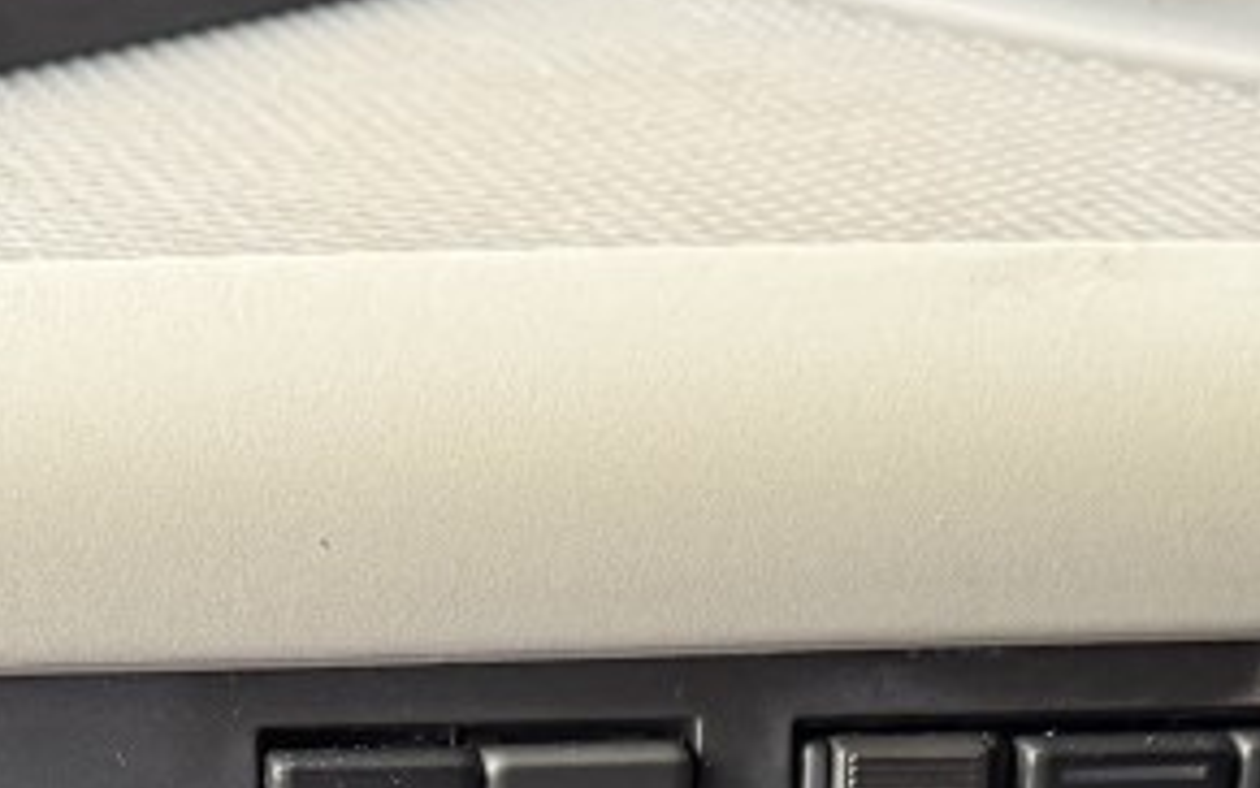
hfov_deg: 16.1
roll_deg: -2.0
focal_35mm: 126
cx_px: -104
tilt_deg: -39.1
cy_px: 1996
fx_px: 4328
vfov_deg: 9.2
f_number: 1.78
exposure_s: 1/226
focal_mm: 6.76
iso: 200
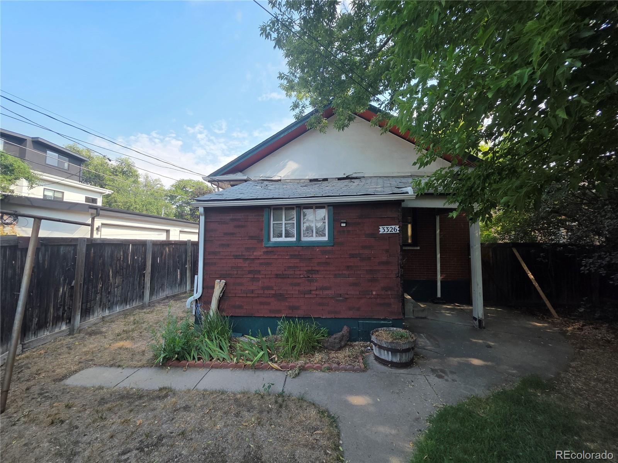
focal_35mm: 13
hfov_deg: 106.2
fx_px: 232
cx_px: 309
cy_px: 232
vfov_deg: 89.9
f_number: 1.9
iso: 40
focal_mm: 2.2
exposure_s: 1/529
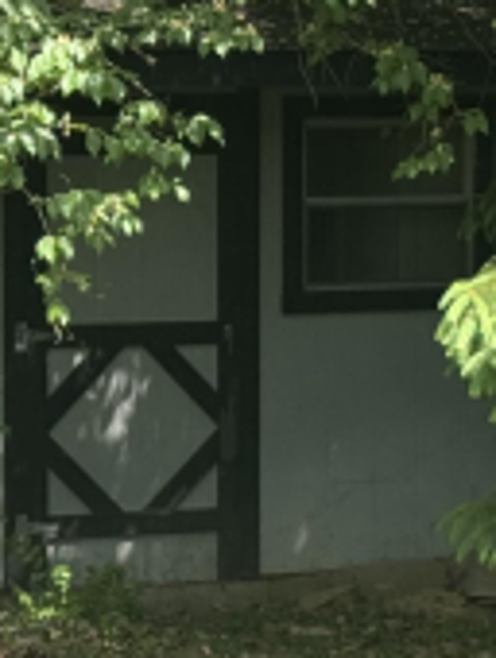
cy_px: 434
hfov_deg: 7.9
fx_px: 3583
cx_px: 118
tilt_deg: -5.3
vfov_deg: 10.5
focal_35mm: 188
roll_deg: -0.5
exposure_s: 1/952
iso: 64
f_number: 1.78
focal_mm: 6.76
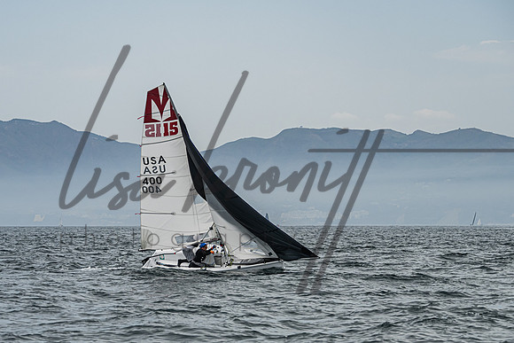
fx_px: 2747
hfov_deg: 10.7
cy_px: 194
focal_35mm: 192
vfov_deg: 7.1
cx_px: 222
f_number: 7.1
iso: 320
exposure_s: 1/2000
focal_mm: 140
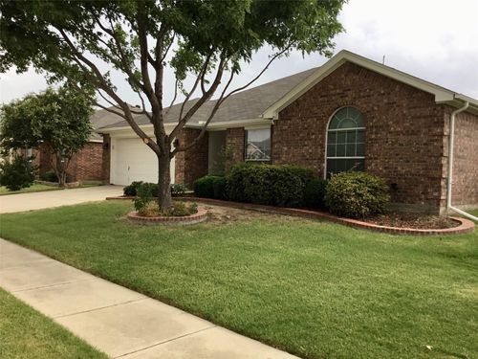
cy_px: 180
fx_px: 428
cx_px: 239
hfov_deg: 58.4
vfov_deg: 45.4
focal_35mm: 31
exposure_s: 1/150
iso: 25
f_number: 2.4
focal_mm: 3.3
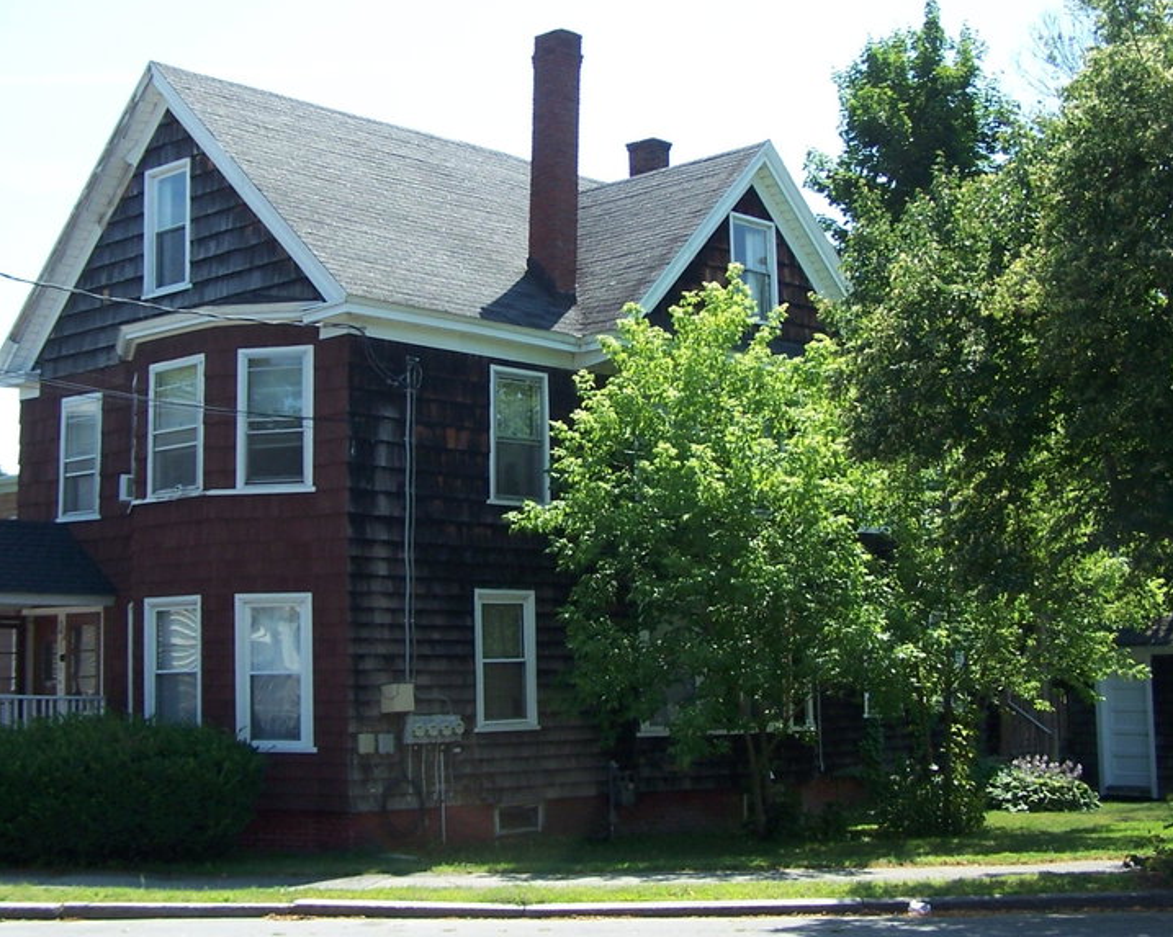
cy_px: 427
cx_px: 574
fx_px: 1839
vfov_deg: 28.6
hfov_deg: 35.4
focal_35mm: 53
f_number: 2.8
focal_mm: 6.3
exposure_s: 1/750
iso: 80
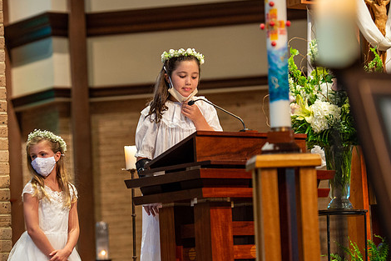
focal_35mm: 148
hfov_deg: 13.9
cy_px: 156
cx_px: 152
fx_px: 1607
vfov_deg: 9.3
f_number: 2.8
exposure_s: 1/125
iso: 1600
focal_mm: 120
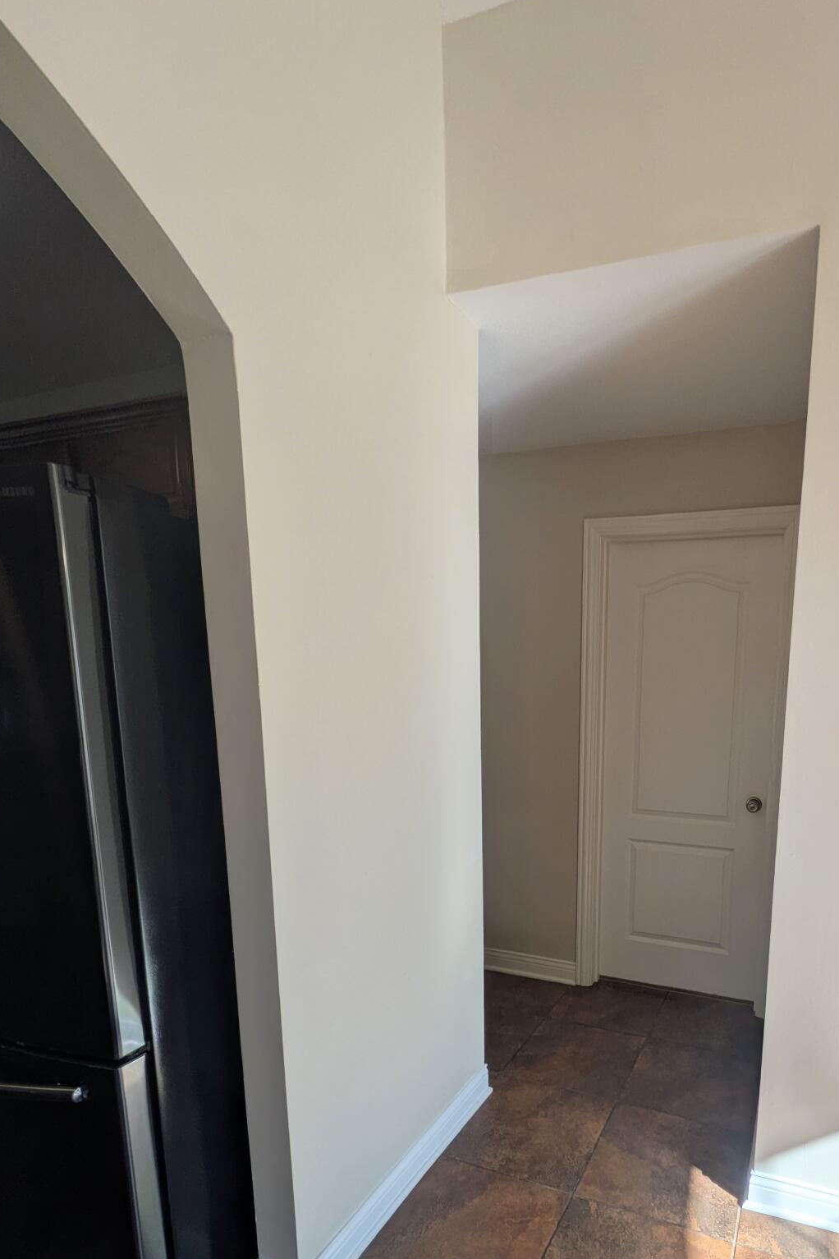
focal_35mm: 19
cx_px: 578
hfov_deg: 62.5
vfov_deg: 84.9
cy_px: 800
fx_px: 664
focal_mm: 1.83
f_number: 2.2
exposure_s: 1/501
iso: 40
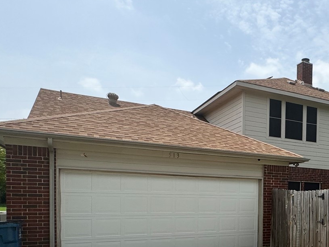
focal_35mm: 35
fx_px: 333
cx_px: 296
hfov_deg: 47.3
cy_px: 207
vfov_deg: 38.7
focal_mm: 2.22
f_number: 2.2
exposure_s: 1/2273
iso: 50
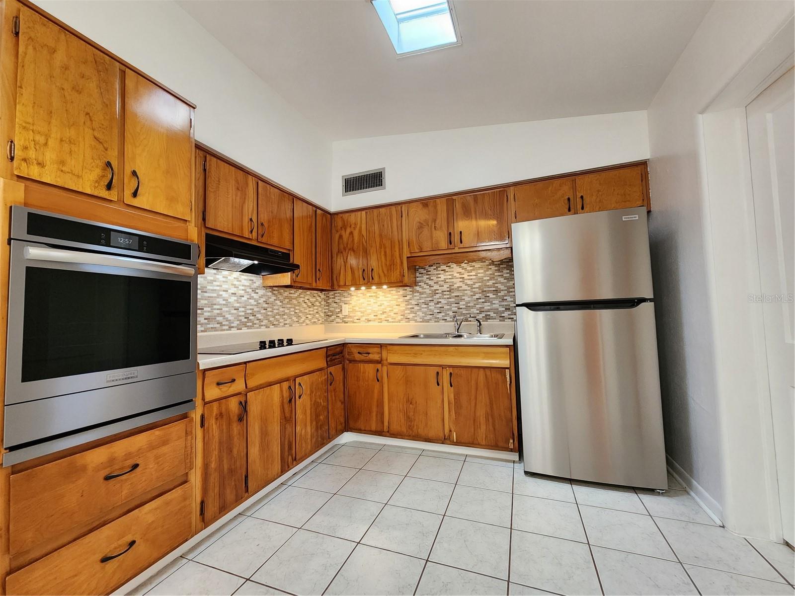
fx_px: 299
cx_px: 398
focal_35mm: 13
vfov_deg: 89.9
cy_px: 298
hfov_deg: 106.2
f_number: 2.2
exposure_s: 1/60
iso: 400
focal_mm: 2.2
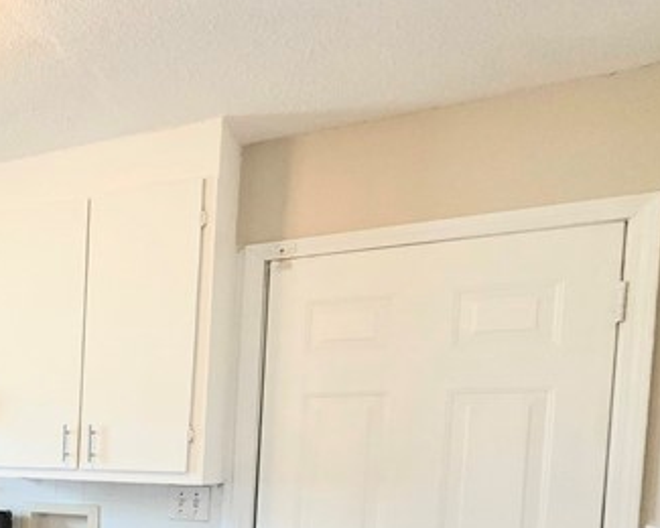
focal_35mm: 40
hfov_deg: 30.9
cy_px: 504
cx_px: -270
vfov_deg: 34.6
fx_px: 781
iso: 200
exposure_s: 1/120
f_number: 1.9
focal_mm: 2.2
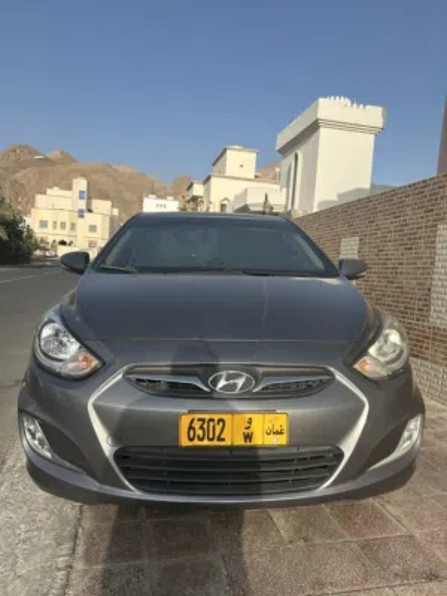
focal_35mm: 26
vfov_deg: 67.3
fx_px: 448
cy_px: 298
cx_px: 224
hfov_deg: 53.1
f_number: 1.5
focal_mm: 5.7
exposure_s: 1/3704
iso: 50
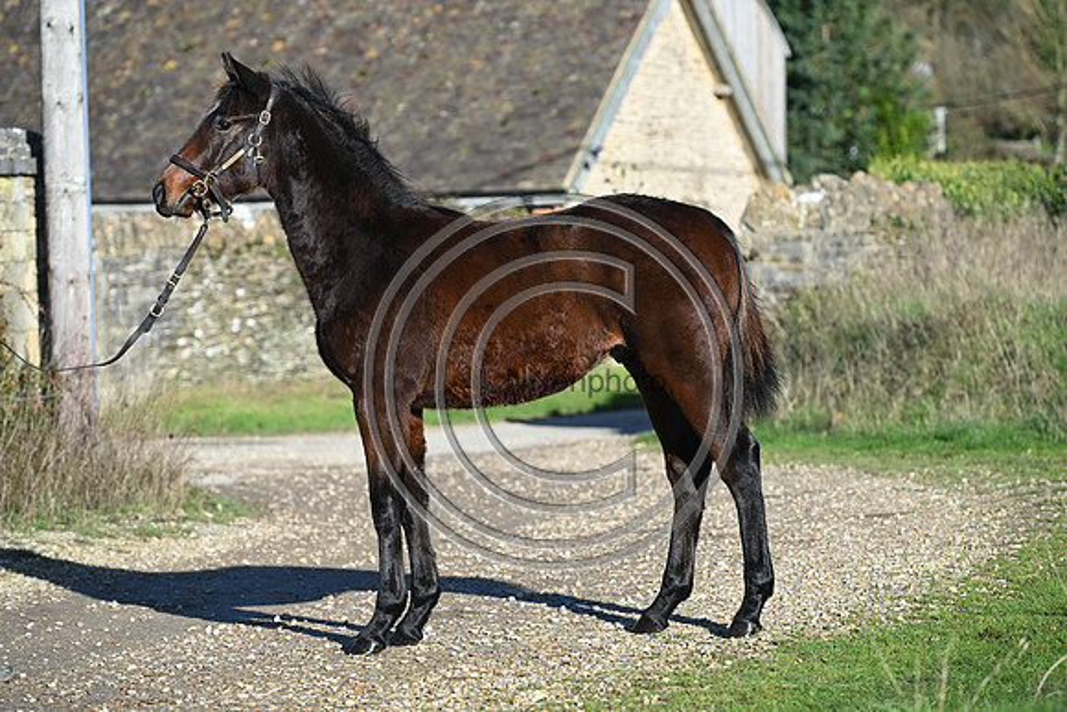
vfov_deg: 9.8
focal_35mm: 140
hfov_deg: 14.7
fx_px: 4150
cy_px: 356
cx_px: 534
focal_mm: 140
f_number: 4.5
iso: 250
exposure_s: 1/1250
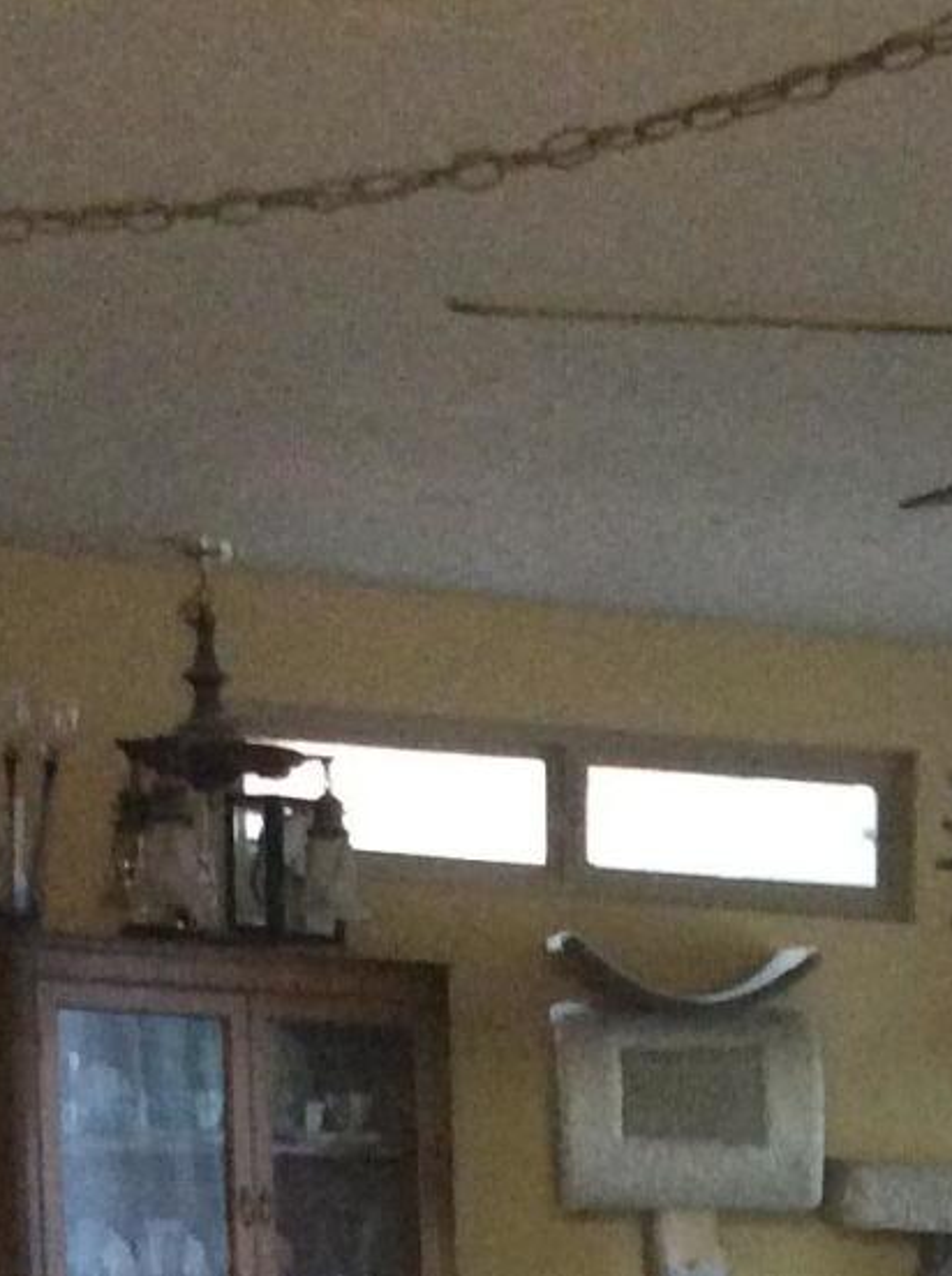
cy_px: 1976
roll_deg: -1.6
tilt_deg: -10.9
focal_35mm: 116
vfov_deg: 15.5
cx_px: 1367
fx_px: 4267
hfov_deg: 12.2
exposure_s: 1/15
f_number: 2.4
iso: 250
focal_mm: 3.3
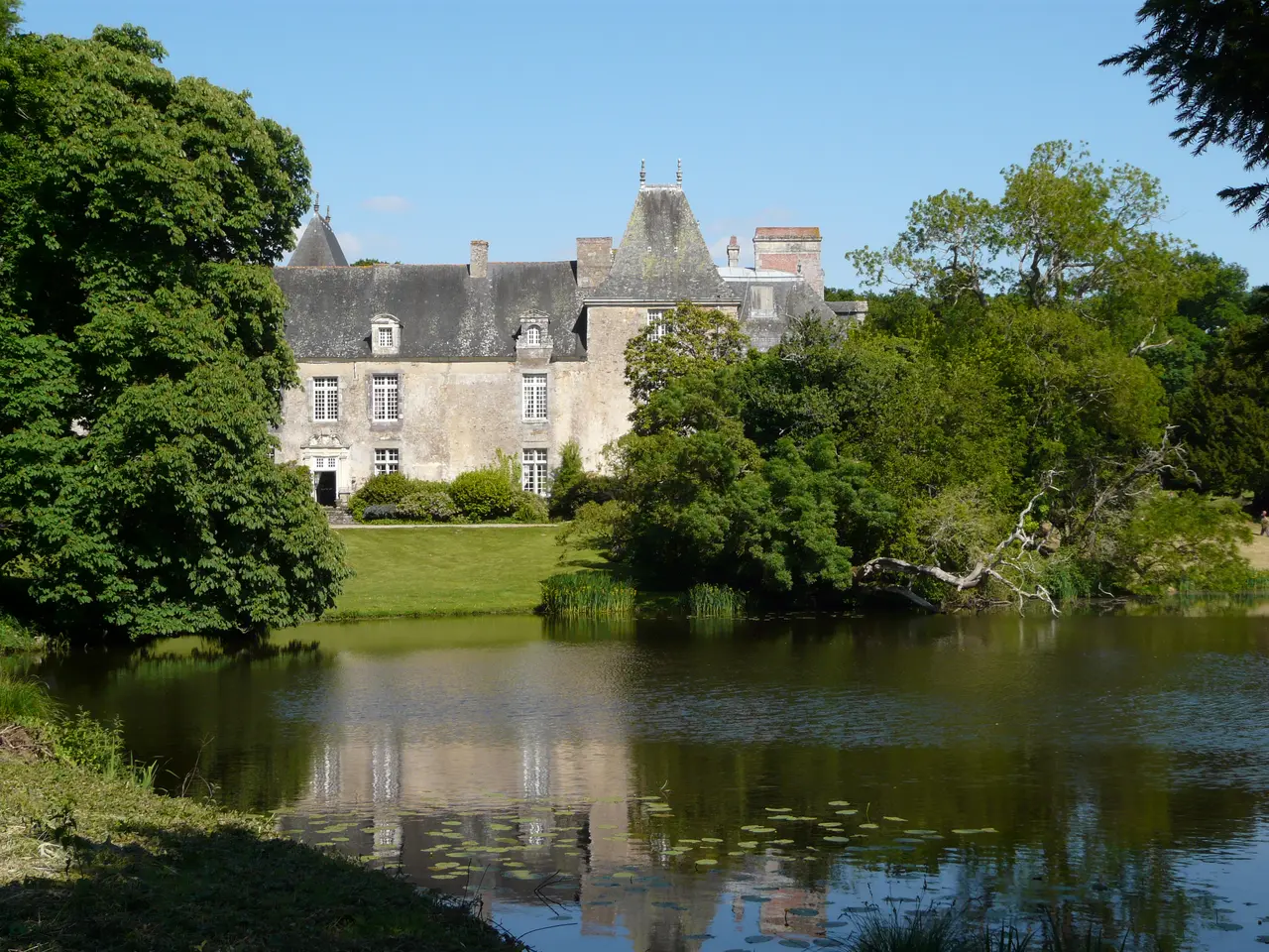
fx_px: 2016
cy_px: 476
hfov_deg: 34.9
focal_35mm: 55
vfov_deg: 26.6
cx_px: 634
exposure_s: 1/1000
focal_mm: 9
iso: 100
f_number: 3.6
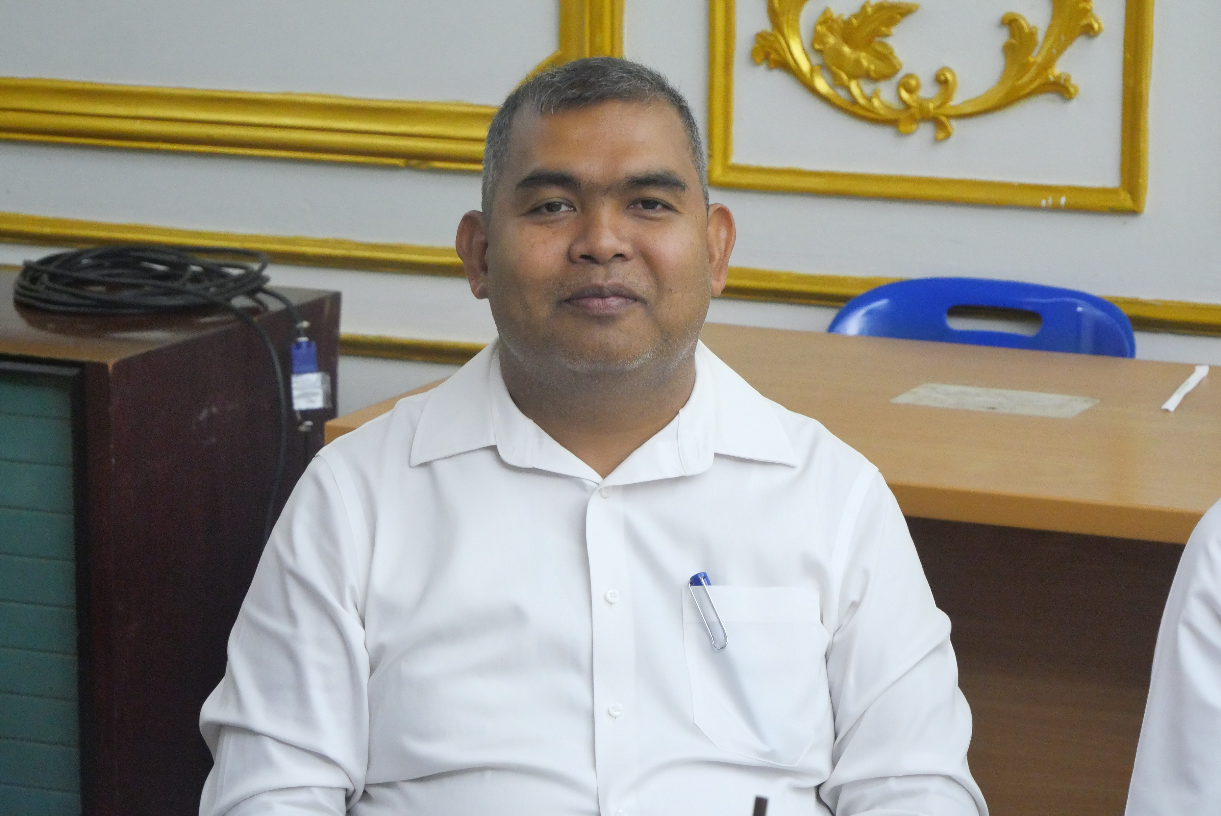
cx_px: 610
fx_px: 3665
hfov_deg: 18.9
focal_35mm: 108
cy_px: 408
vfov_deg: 12.7
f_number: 5.6
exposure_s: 1/30
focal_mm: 52
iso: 3200
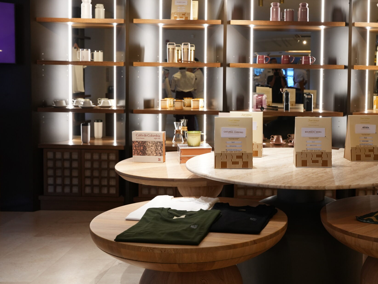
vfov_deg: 29.7
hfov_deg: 38.0
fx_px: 532
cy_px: 108
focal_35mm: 49
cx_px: 287
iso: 1250
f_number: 5
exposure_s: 1/100
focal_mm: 32.5
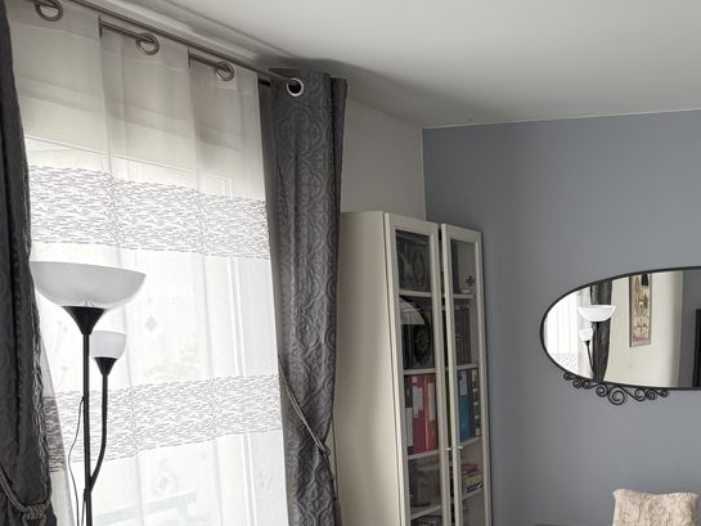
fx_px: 891
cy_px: 457
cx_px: 634
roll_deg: +0.0
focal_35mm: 44
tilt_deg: -9.8
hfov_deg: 39.7
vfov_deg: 31.6
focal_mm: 6.76
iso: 100
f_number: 1.78
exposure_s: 1/121
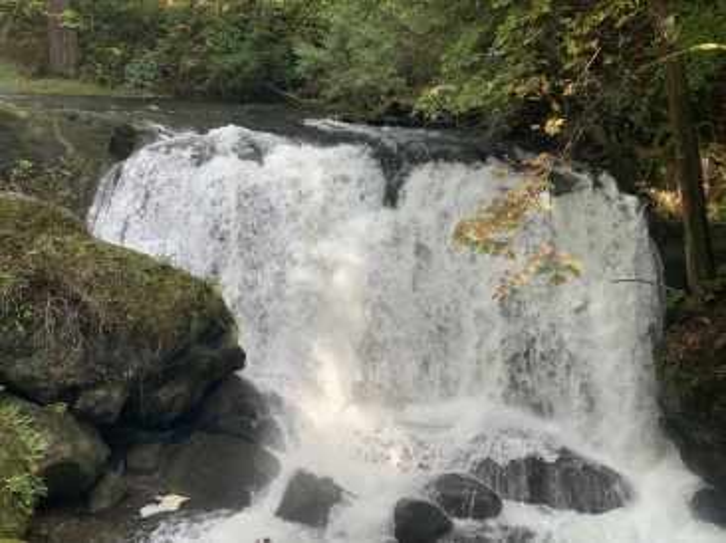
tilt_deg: -11.3
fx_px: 1090
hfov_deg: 36.8
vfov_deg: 28.0
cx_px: 363
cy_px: 272
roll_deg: -1.6
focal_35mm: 52
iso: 20
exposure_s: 1/122
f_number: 2.4
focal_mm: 6
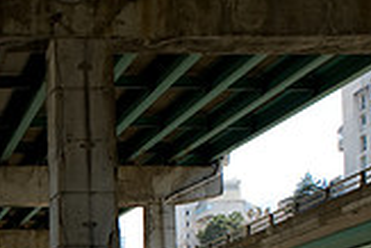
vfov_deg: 17.8
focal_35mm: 71
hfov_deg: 24.7
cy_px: 339
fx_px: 732
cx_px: -112
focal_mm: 20
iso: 200
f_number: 5.6
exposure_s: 1/500
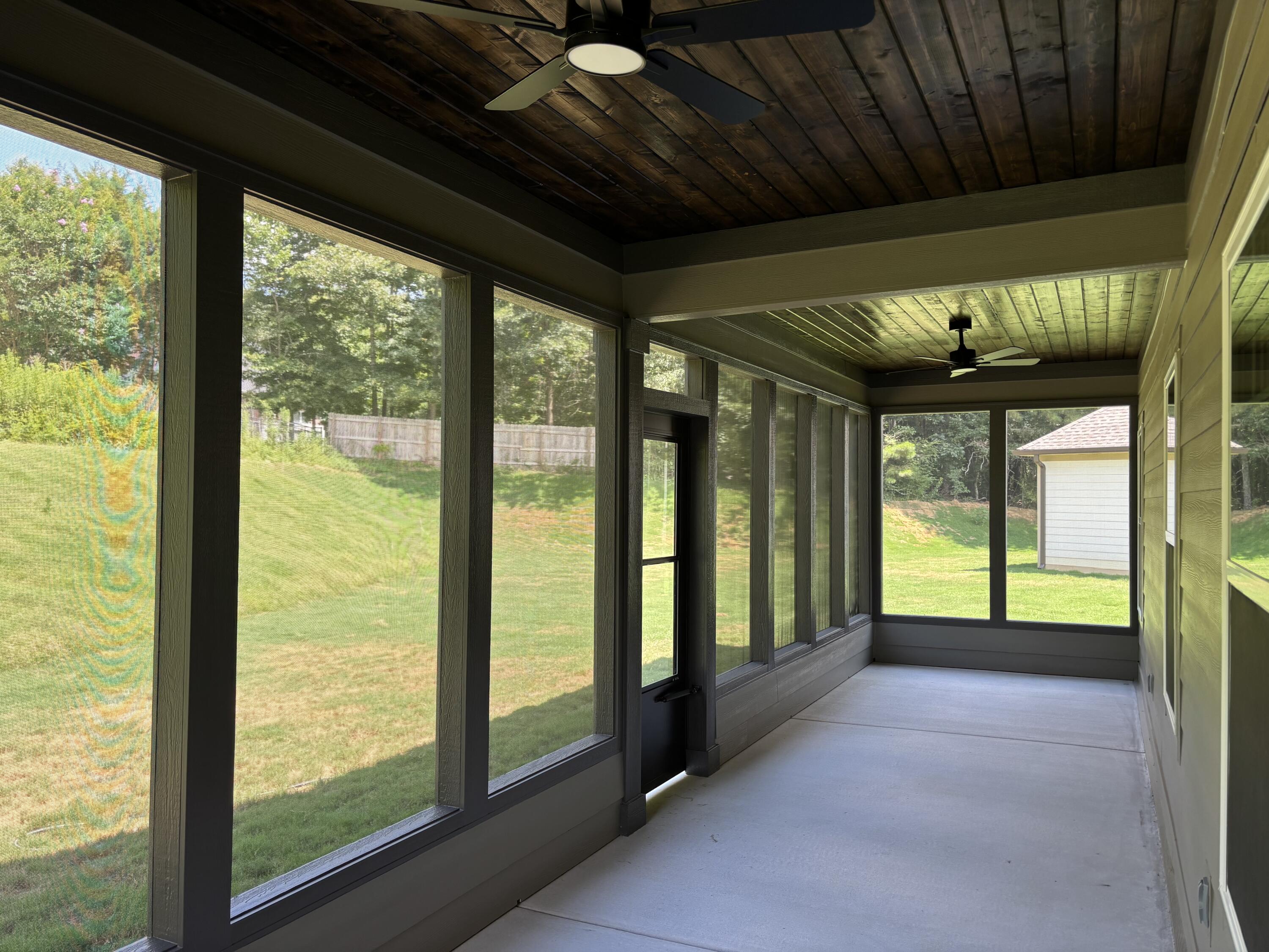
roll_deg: -1.0
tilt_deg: +1.7
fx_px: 953
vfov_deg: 53.1
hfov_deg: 67.3
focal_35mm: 26
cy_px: 476
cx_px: 634
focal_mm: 5.96
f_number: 1.6
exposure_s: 1/121
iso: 40
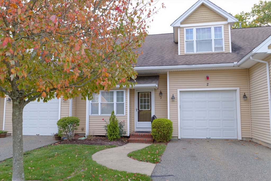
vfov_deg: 45.0
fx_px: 218
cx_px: 136
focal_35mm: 29
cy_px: 90
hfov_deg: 63.7
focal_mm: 19.1
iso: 100
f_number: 4.5
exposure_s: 1/60
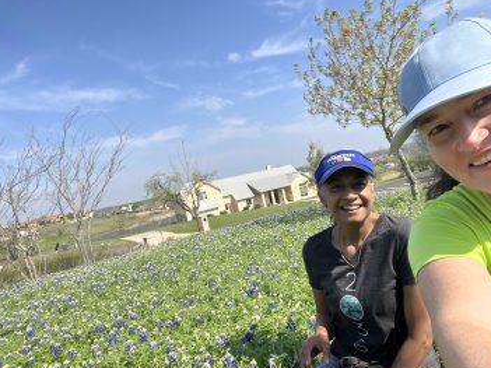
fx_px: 340
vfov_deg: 56.8
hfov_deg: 71.6
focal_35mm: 24
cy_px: 187
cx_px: 245
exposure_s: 1/871
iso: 32
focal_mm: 2.71
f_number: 2.2
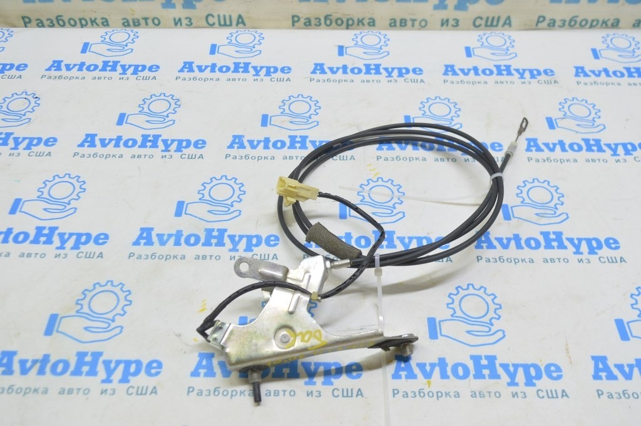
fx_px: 587
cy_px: 213
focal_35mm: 33
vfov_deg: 39.9
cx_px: 320
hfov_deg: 57.3
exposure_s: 1/20
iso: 400
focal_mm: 22
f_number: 5.6
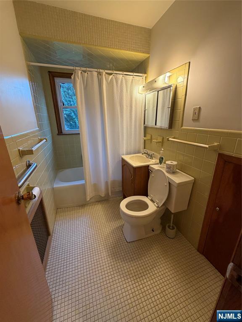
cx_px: 121
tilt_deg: -18.1
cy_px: 161
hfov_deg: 85.7
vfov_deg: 102.1
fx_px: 130
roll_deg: +0.9
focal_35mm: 14
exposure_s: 1/60
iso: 250
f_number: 2.2
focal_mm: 2.22
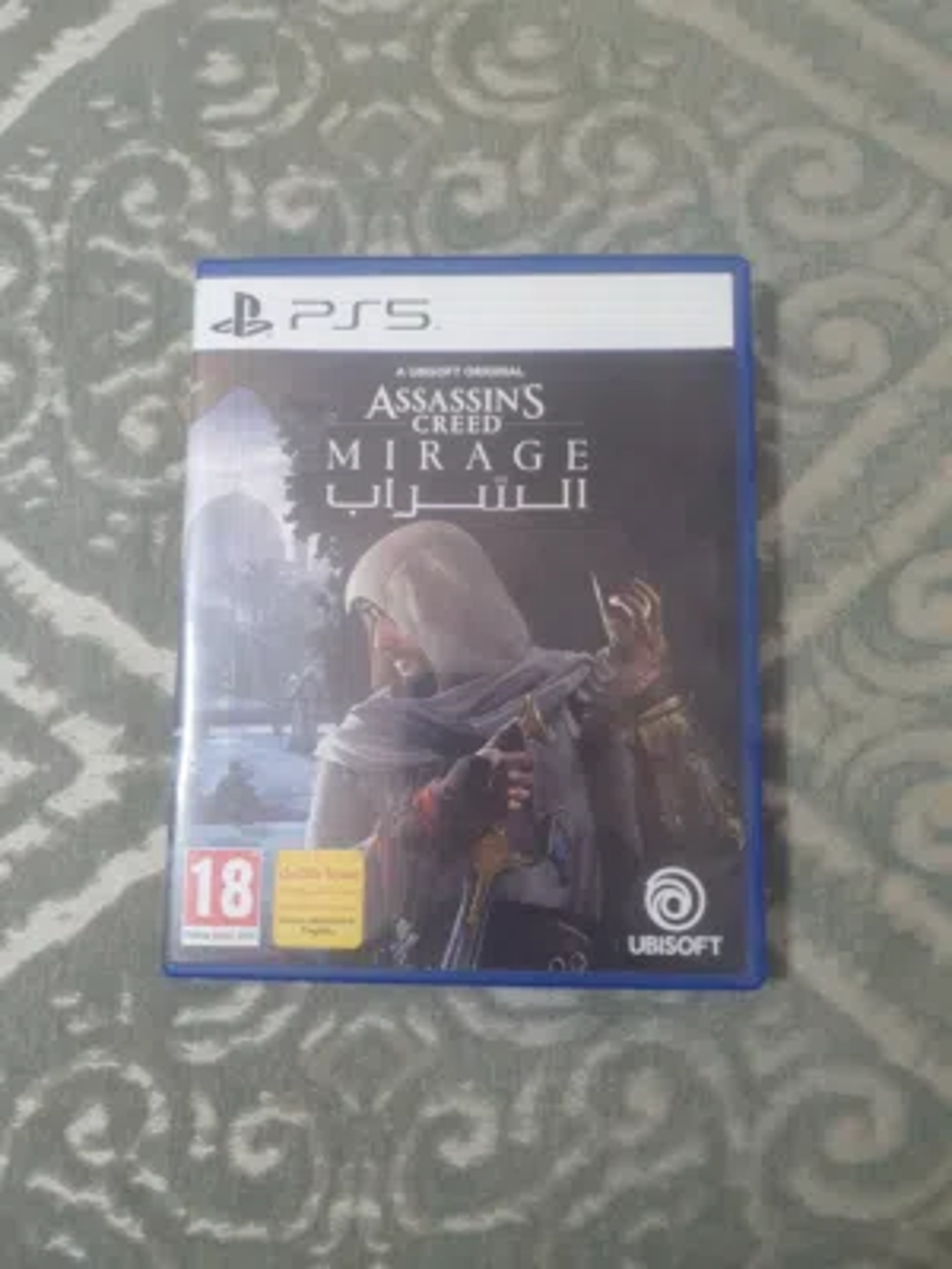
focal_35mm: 26
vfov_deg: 67.3
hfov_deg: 53.1
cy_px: 634
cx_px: 476
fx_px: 953
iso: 247
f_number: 1.5
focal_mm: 4.32
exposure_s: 1/50
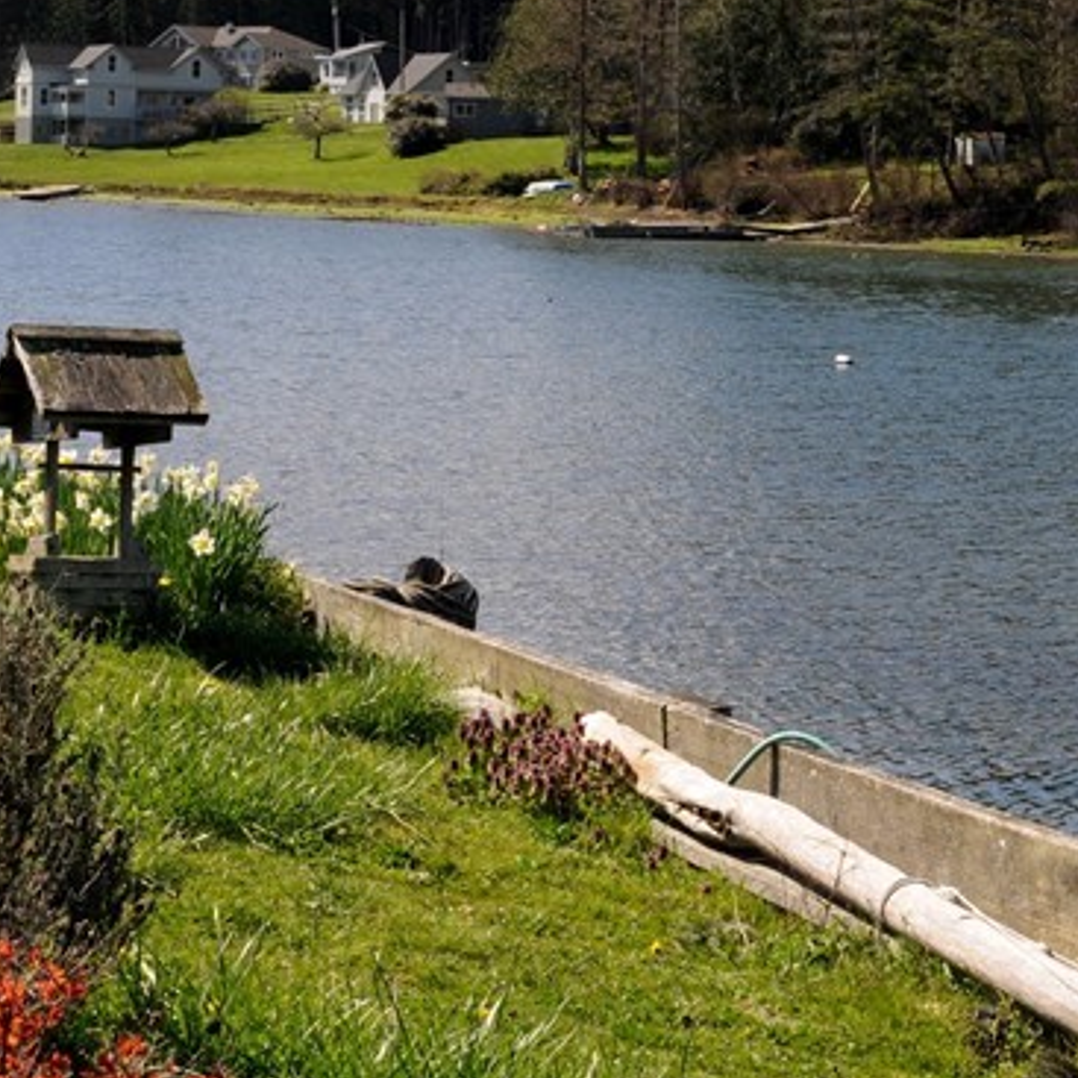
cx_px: 517
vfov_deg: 17.6
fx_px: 3453
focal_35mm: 98
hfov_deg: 17.7
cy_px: 214
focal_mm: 26
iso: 200
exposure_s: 1/320
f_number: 9
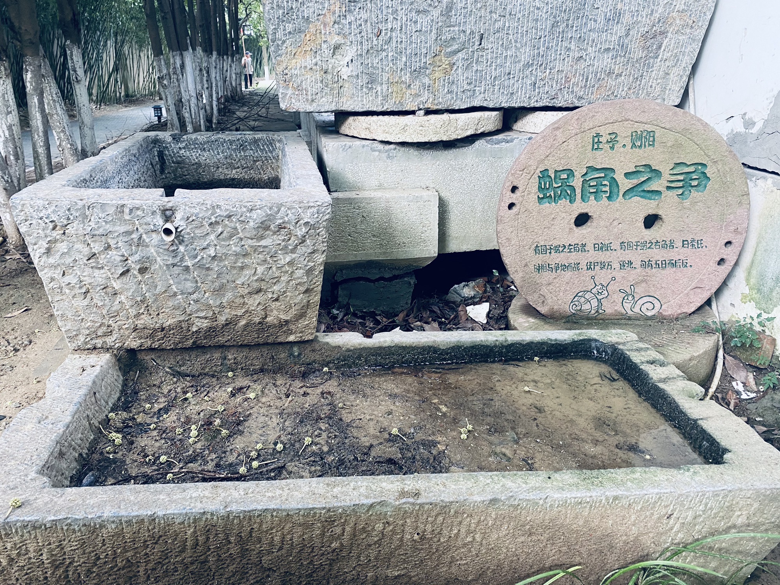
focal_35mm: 26
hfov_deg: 67.3
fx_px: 586
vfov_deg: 53.1
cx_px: 390
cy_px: 292
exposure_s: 1/60
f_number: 1.8
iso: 160
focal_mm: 4.25
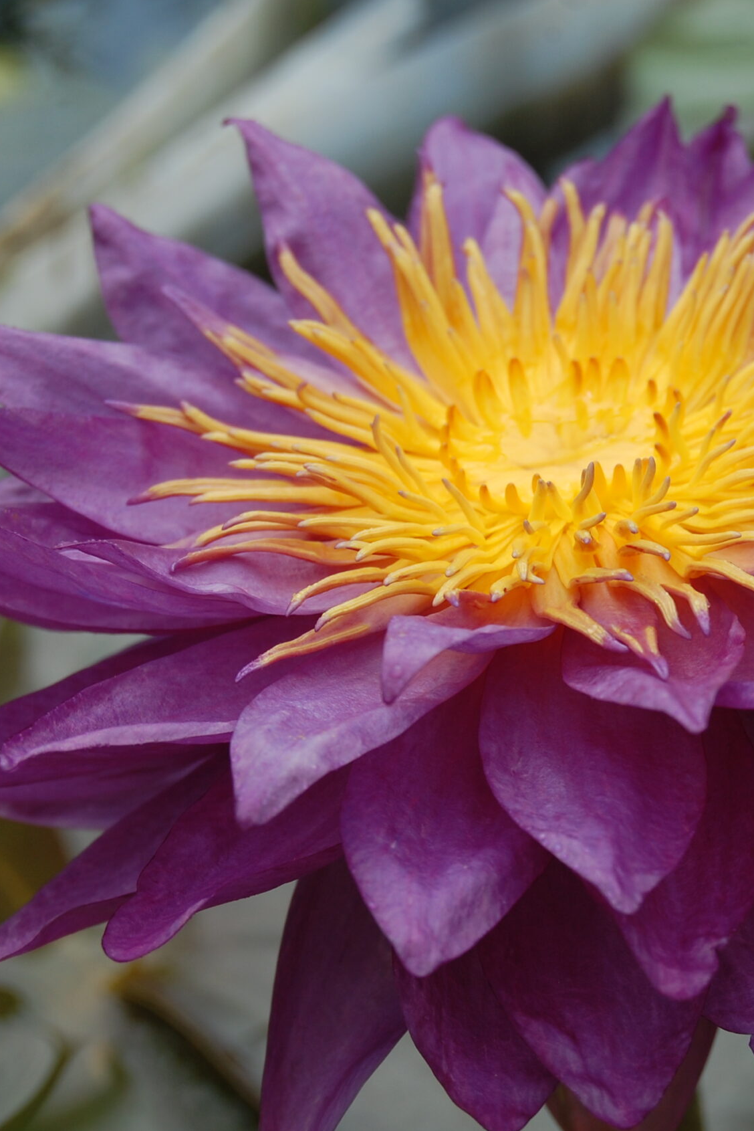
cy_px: 568
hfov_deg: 11.0
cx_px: 547
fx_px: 3918
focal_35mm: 125
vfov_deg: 16.4
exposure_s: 1/320
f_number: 9
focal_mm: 55
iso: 200
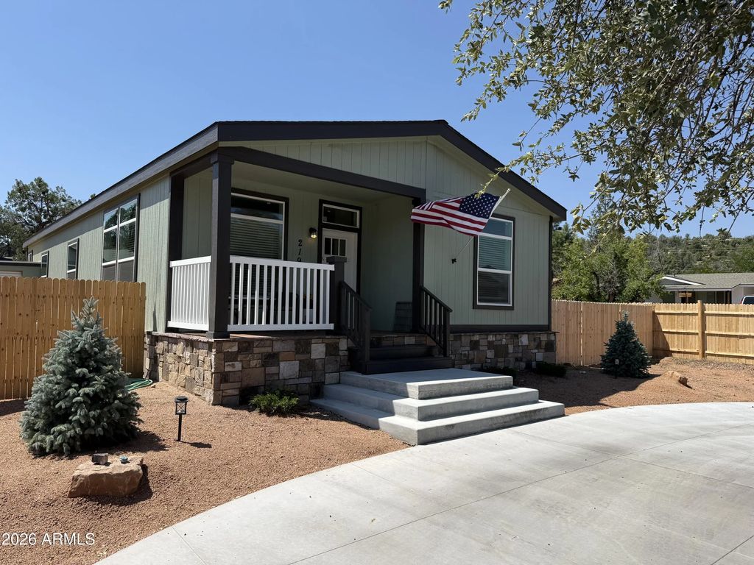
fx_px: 523
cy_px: 282
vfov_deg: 56.8
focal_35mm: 24
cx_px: 377
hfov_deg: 71.6
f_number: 1.78
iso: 80
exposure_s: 1/4167
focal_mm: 6.76
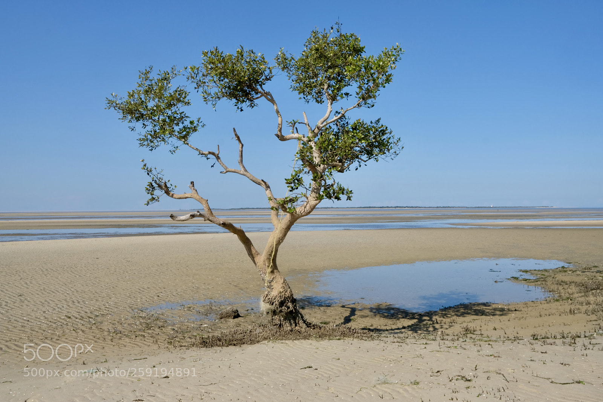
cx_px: 302
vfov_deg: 37.8
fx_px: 586
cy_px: 201
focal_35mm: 35
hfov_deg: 54.4
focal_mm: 23
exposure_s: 1/140
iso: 200
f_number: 16
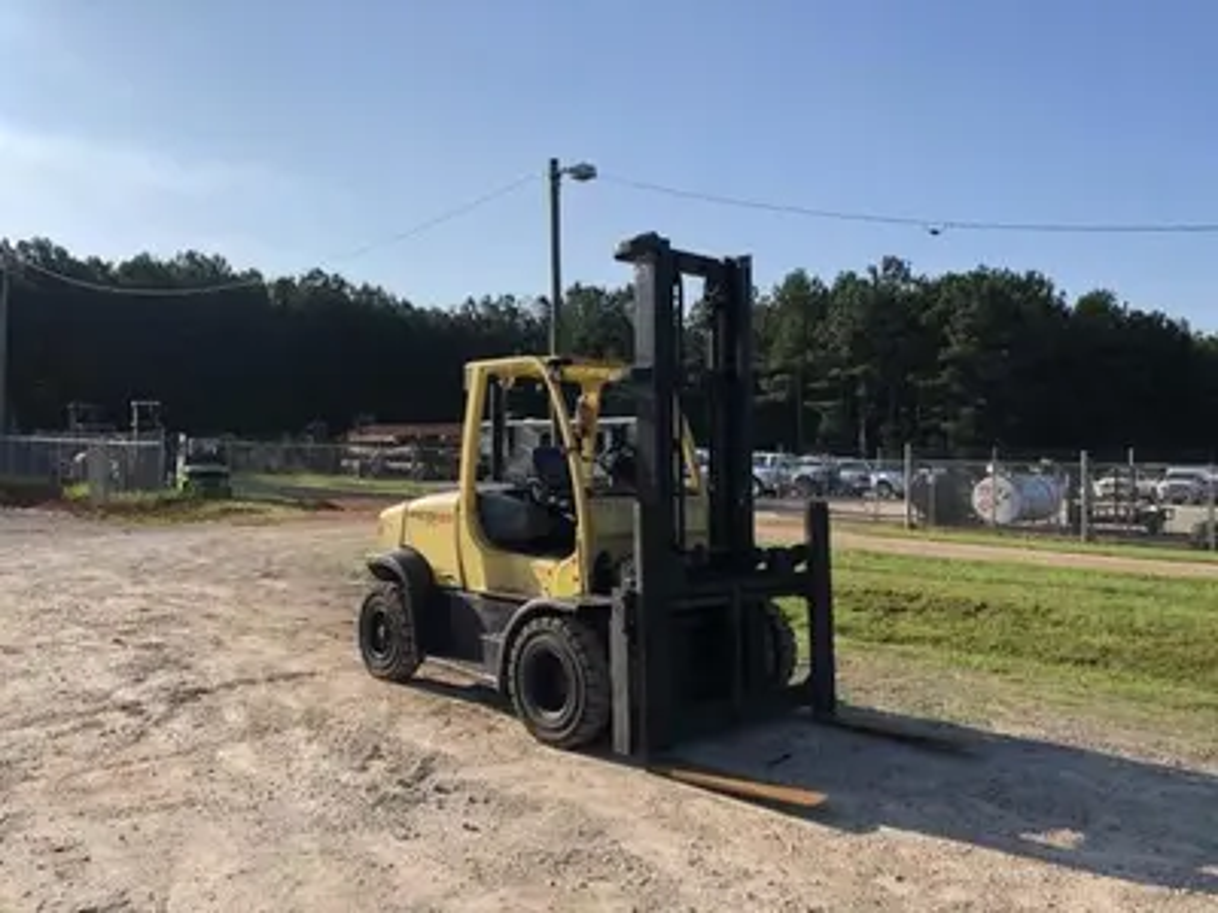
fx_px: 985
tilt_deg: +0.1
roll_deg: +0.4
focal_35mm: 28
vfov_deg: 49.7
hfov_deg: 63.4
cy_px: 456
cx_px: 609
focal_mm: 4
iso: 20
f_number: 1.8
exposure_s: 1/1600
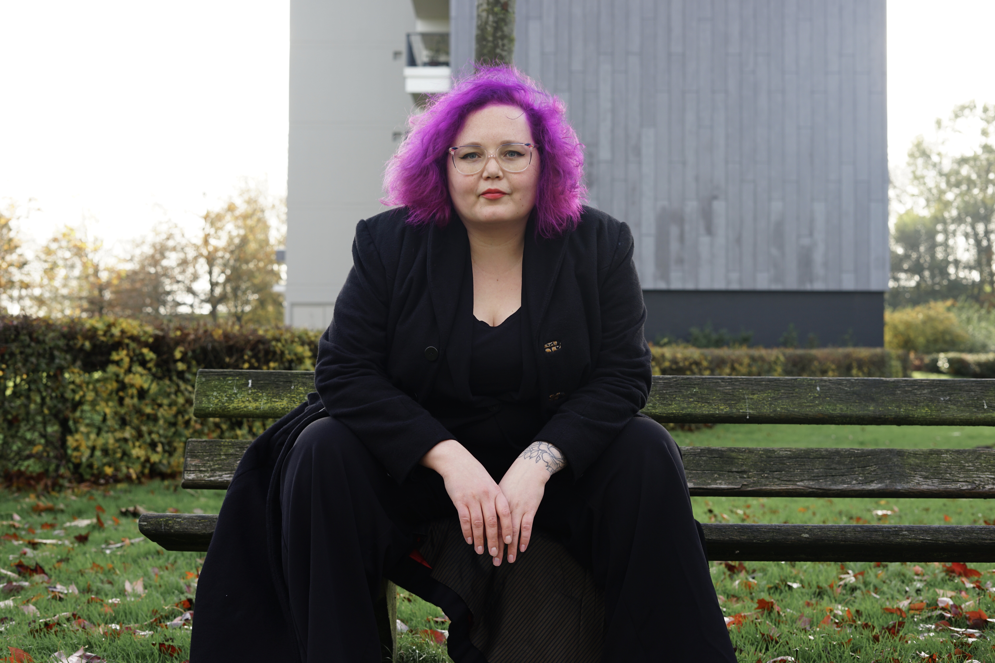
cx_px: 498
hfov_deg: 39.6
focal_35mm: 50
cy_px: 332
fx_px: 1382
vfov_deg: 27.0
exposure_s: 1/80
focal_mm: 50
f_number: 5.6
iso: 100
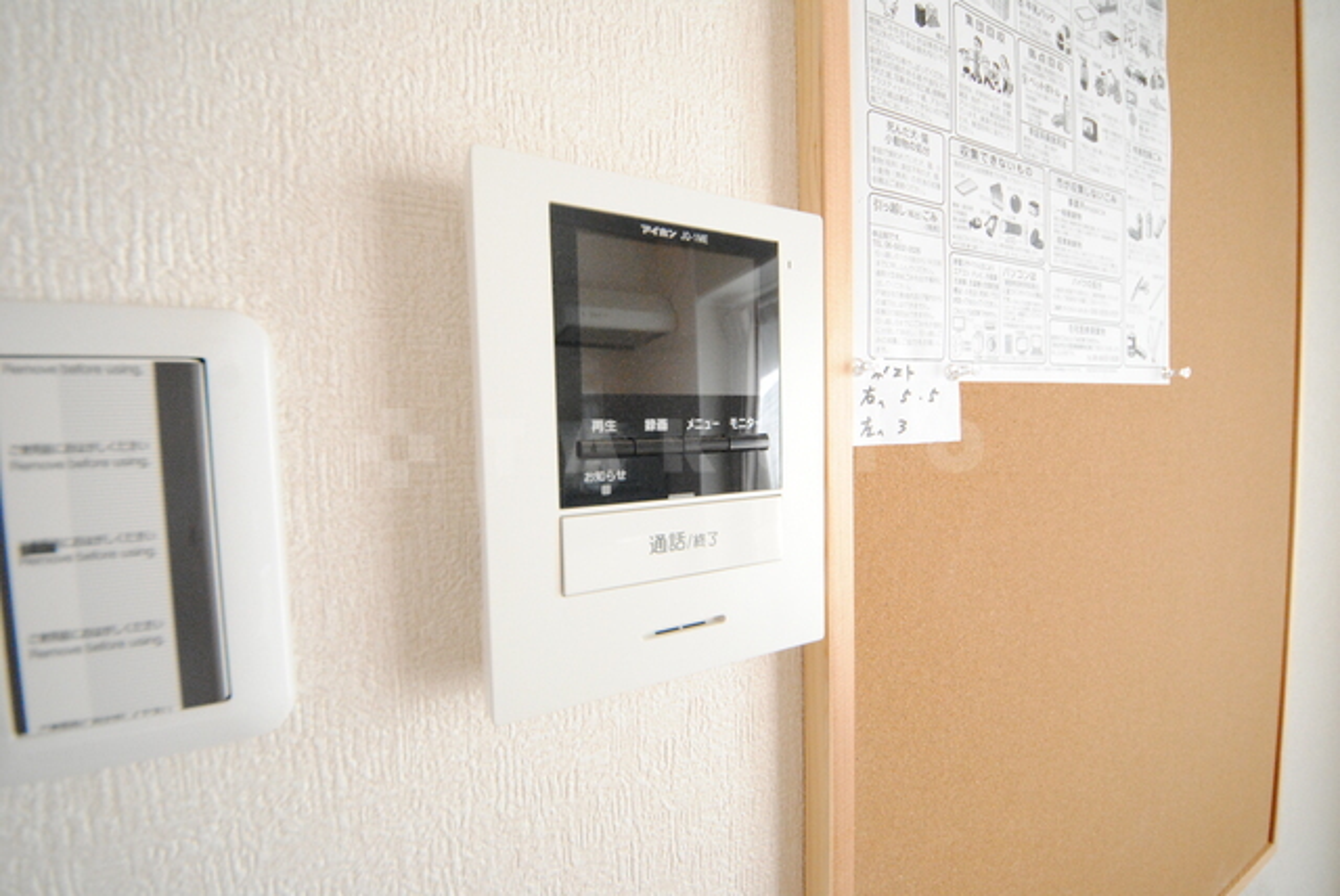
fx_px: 475
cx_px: 670
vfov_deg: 86.7
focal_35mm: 13
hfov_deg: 109.3
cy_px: 448
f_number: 4.5
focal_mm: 8.5
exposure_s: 1/40
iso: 1600
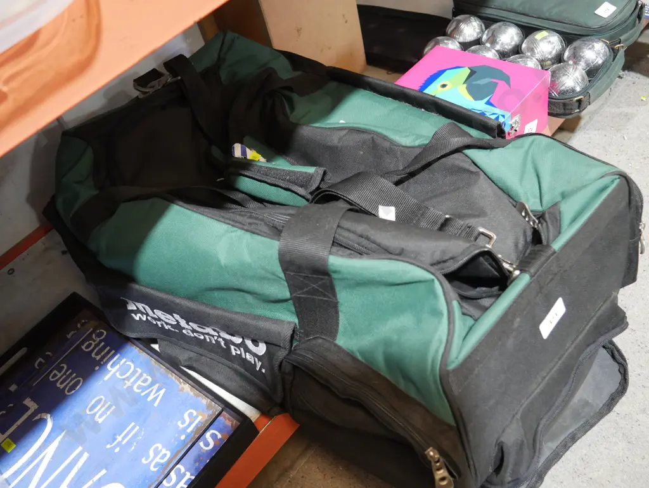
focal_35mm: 32
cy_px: 244
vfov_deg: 44.2
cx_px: 324
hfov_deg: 56.8
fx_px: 600
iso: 1250
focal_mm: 16
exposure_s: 1/60
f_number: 4
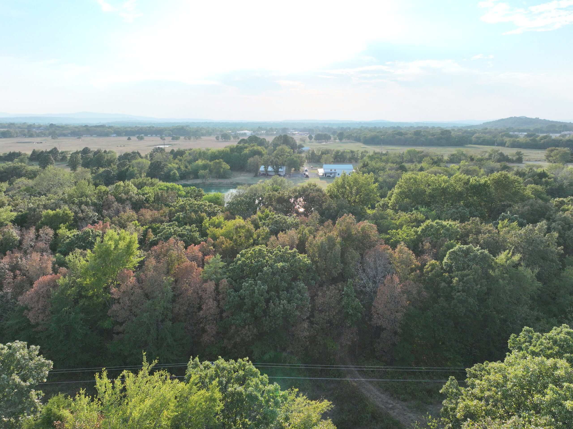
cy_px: 214
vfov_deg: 56.8
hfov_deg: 71.6
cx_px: 286
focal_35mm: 24
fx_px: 397
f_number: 2.8
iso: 400
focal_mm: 12.29
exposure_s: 1/1600
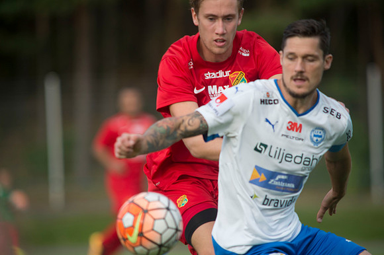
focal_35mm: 420
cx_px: 192
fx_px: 4477
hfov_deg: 4.9
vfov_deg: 3.3
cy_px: 128
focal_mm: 420
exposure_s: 1/1250
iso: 320
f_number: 4
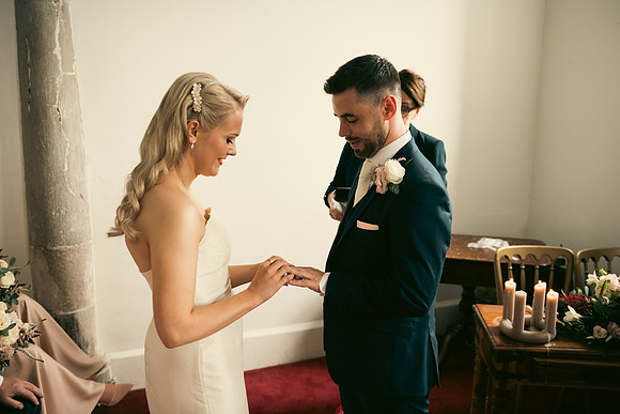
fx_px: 586
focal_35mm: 34
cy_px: 207
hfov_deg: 55.8
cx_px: 310
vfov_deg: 38.9
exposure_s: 1/160
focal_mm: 34
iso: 800
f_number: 3.5
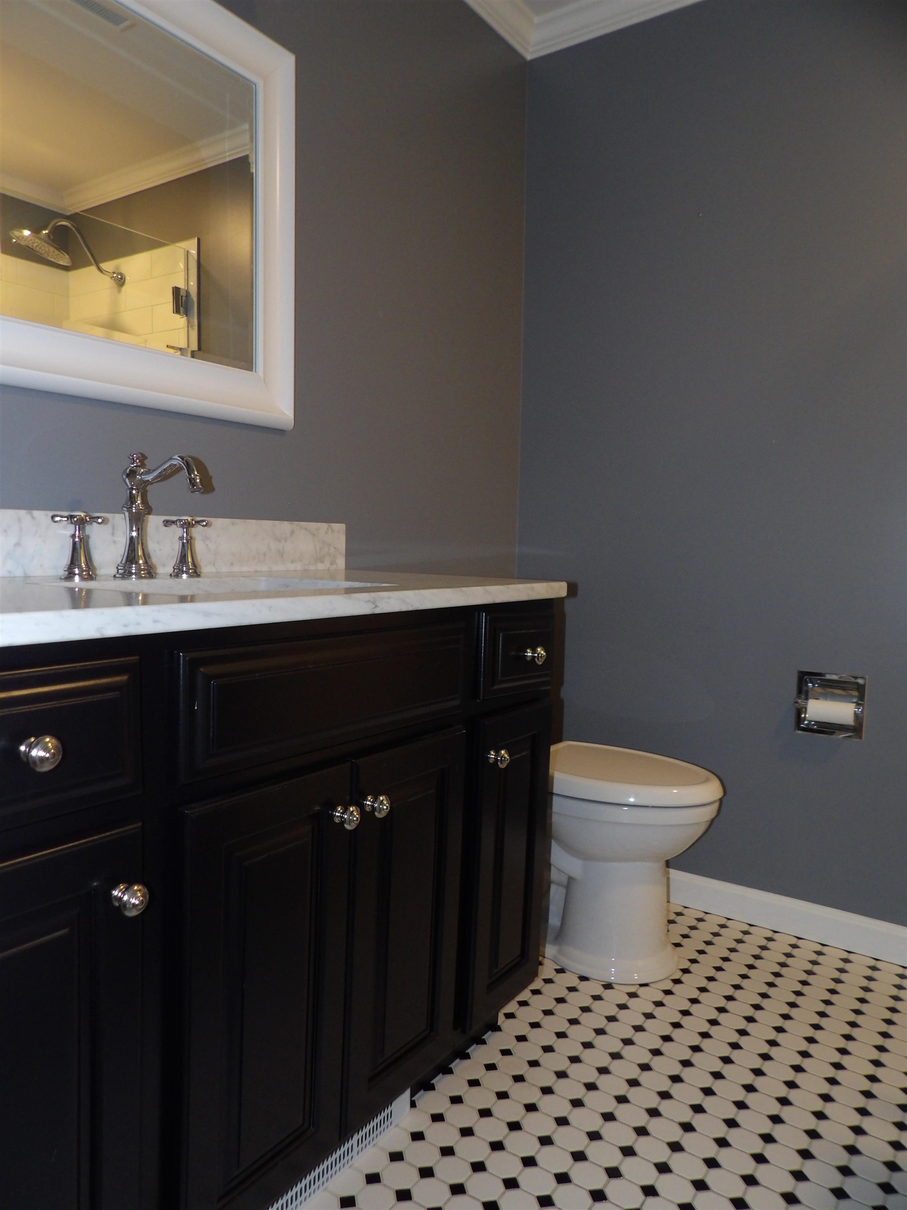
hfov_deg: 56.8
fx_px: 838
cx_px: 454
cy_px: 605
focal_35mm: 24
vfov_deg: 71.6
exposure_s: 1/25
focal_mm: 4.3
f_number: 3.2
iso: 200
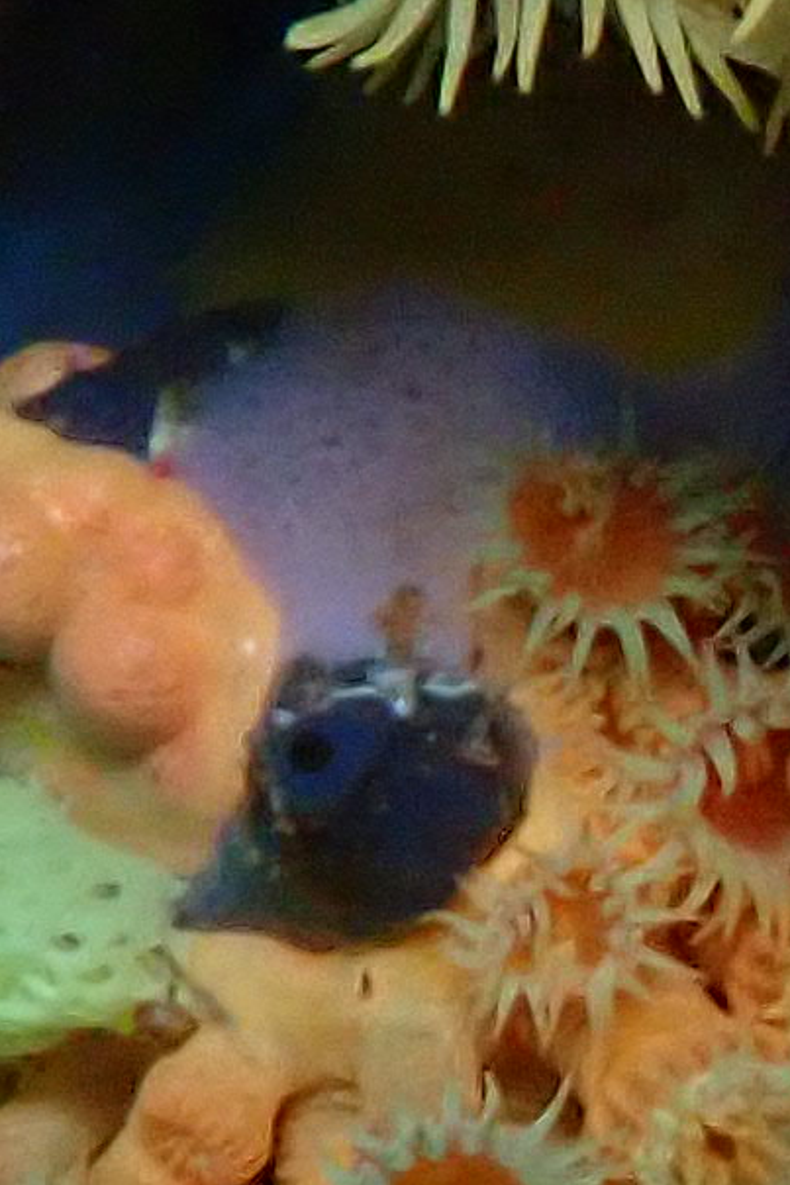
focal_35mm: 344
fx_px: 11329
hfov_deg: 4.0
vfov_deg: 6.0
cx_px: 1190
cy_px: 662
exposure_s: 1/100
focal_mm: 9.01
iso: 800
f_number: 4.5
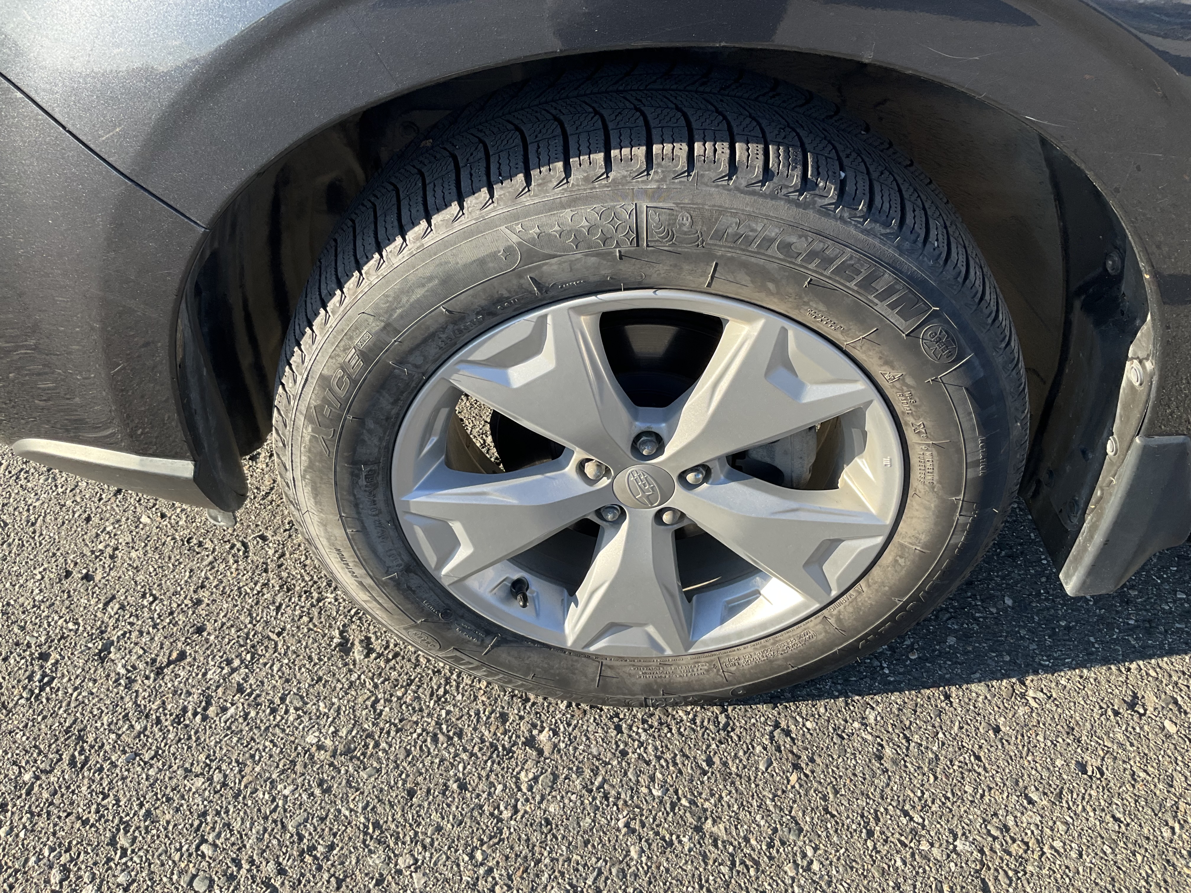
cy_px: 446
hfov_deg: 61.7
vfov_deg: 48.2
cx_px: 596
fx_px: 998
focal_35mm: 29
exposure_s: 1/391
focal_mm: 3
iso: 25
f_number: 1.8
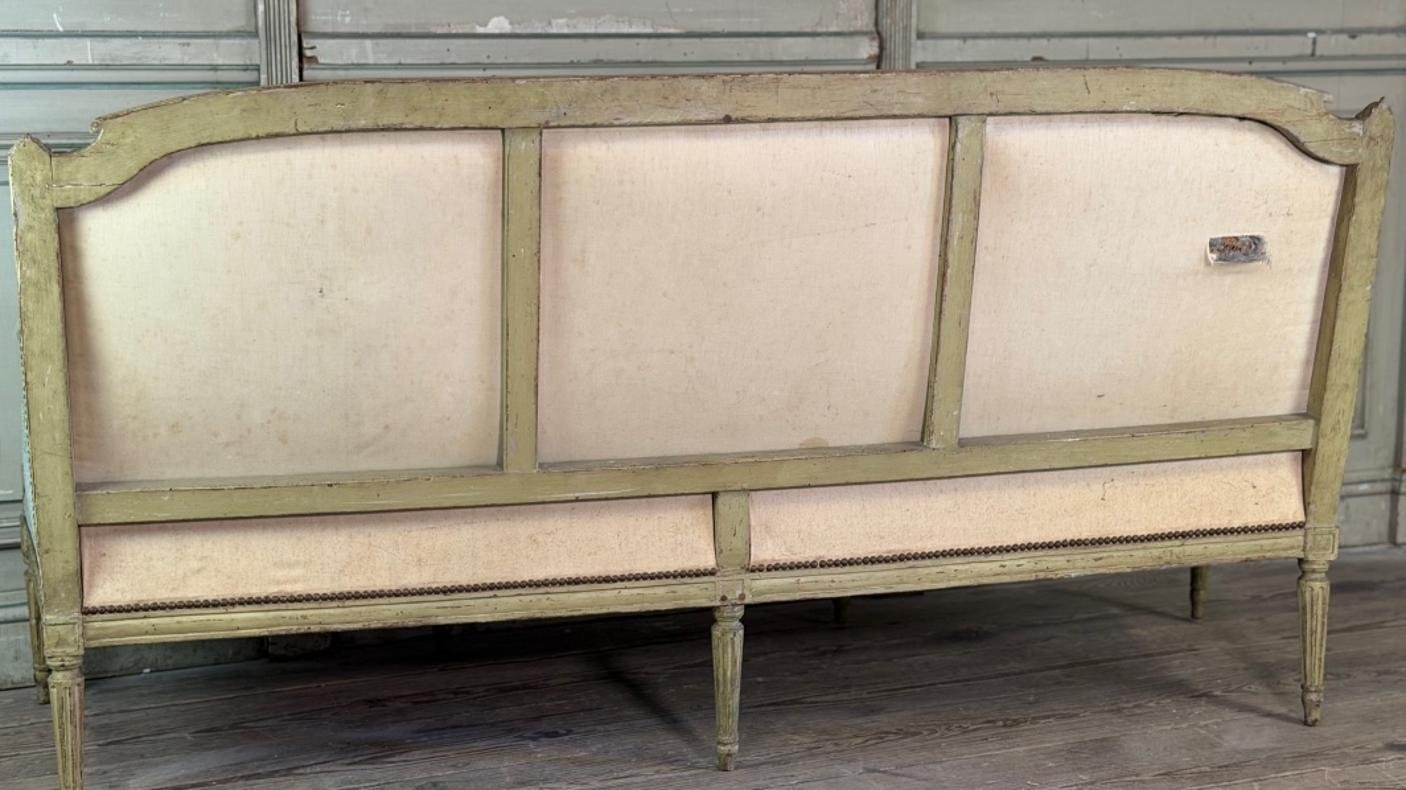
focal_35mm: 59
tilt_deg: -9.7
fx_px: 2199
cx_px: 706
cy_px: 382
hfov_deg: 35.5
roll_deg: +0.4
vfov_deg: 20.4
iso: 100
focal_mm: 6.76
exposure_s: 1/50
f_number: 1.78
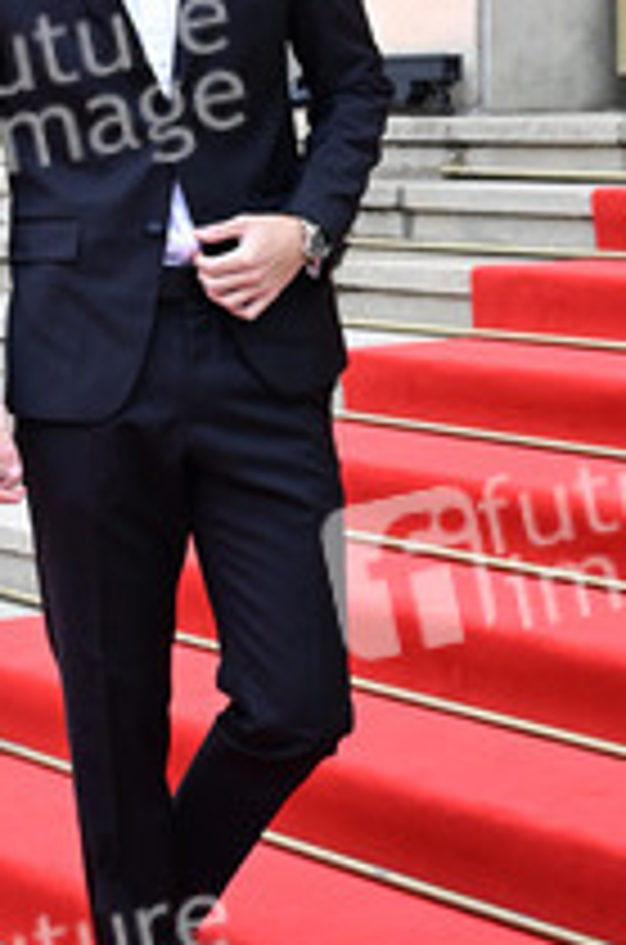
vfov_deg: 24.1
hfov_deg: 16.1
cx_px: 144
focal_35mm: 84
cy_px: 328
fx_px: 2202
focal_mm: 44
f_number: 5.6
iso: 3600
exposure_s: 1/200
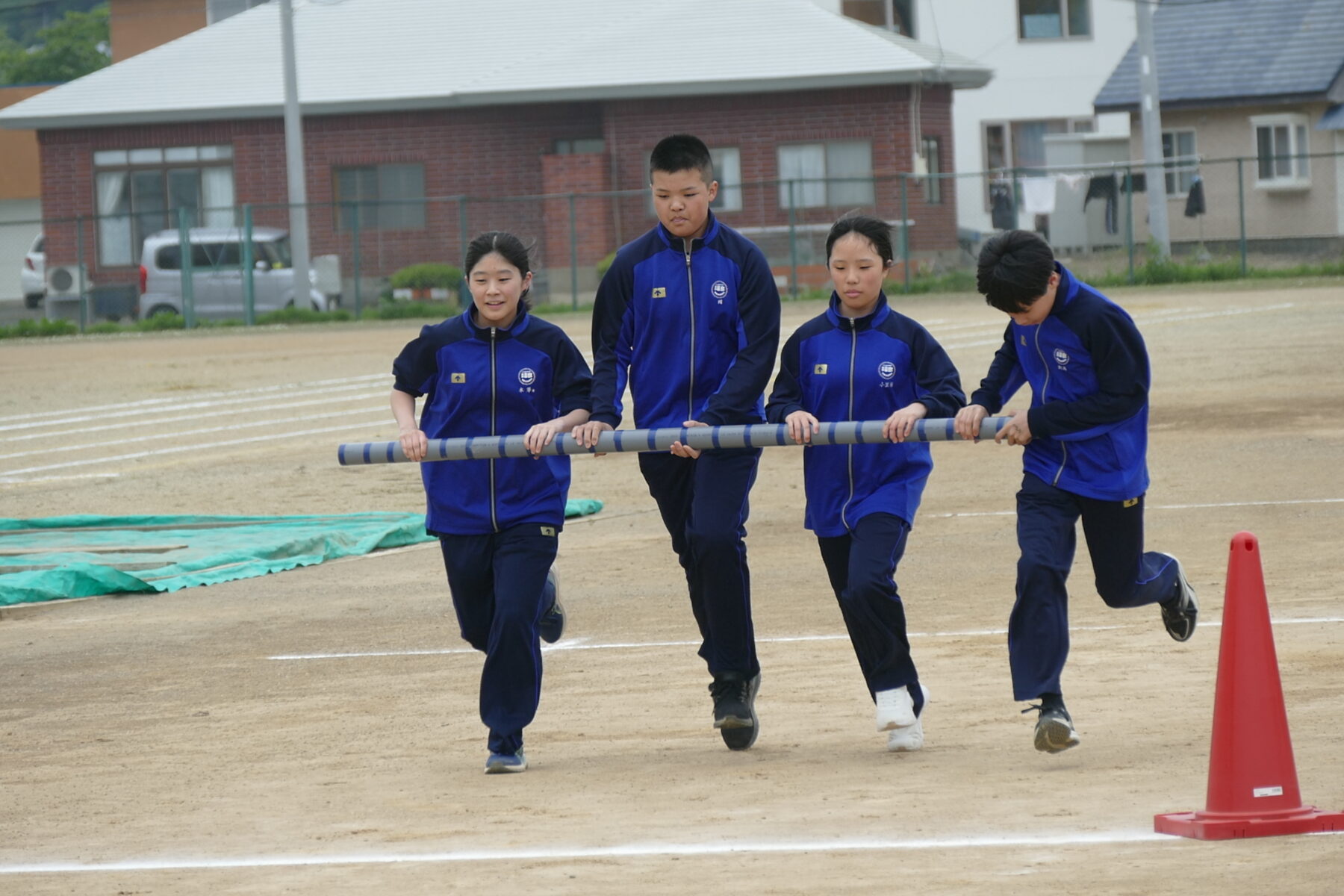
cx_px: 672
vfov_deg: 5.7
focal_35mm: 240
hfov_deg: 8.6
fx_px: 8959
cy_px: 448
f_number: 4
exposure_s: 1/800
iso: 125
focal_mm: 87.58
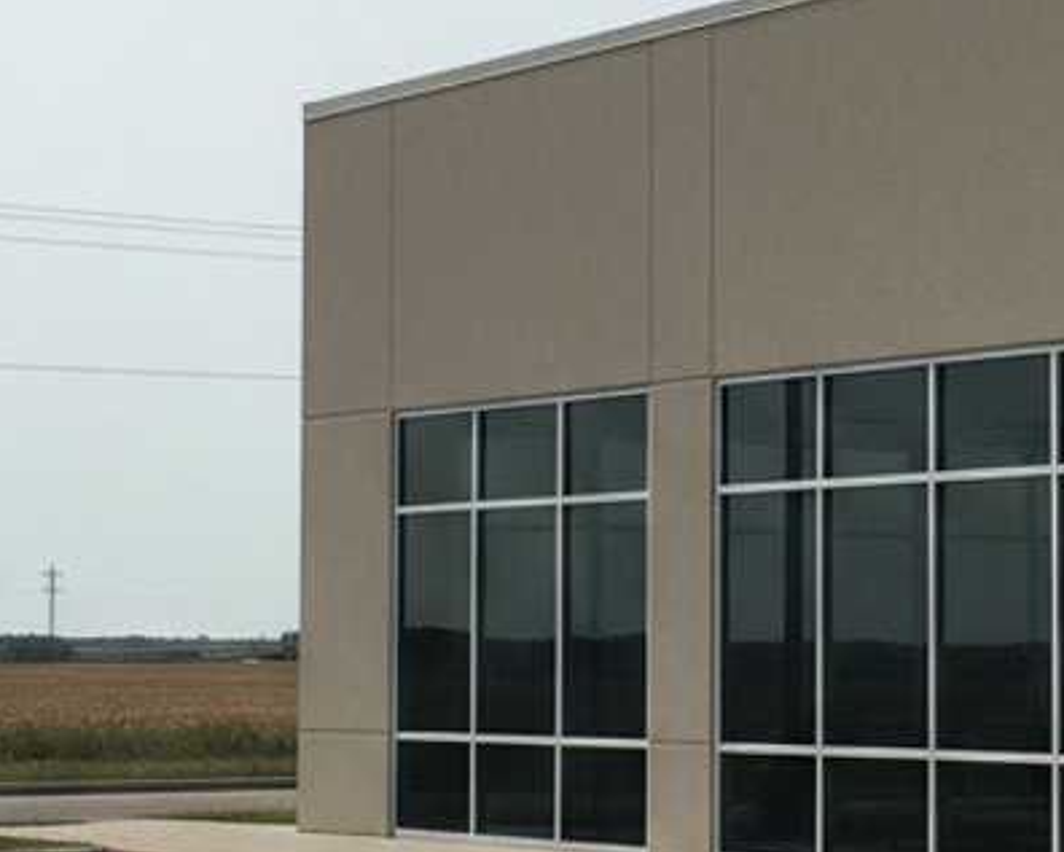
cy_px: 476
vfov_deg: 21.6
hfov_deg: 26.4
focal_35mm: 71
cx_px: 790
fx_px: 2236
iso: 679
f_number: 1.78
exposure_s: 1/310
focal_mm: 6.8
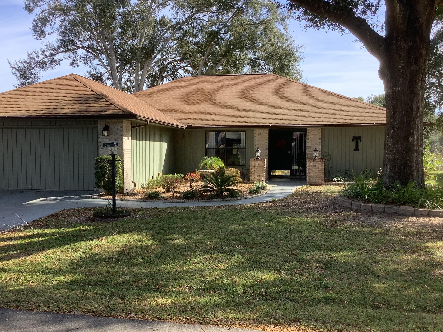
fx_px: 473
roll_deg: +0.0
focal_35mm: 37
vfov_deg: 38.6
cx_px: 192
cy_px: 181
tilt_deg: -7.0
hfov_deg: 50.0
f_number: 2.4
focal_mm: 3.3
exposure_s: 1/296
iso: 25
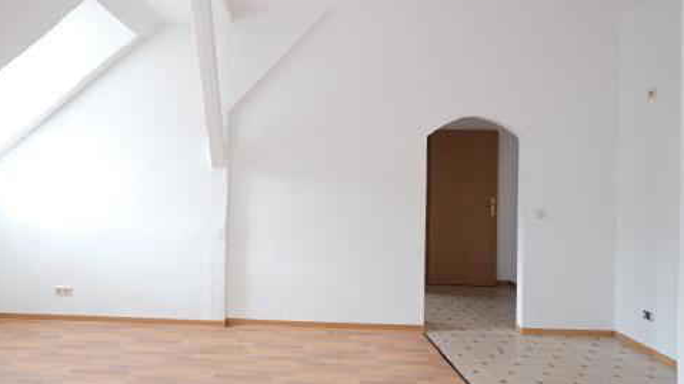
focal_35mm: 21
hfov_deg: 82.7
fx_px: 381
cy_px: 167
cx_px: 268
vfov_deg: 53.4
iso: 800
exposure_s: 1/60
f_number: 2.8
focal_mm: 9.9
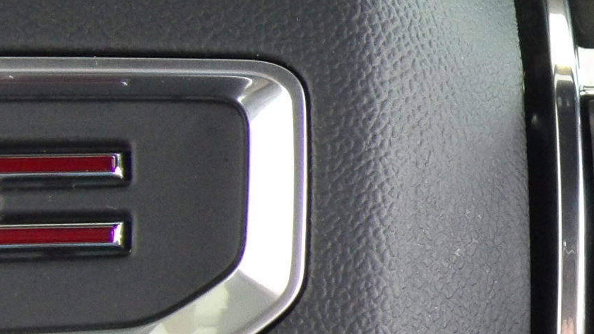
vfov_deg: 9.3
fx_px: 2063
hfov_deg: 15.7
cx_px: 720
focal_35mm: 131
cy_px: 219
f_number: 3.7
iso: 517
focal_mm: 7
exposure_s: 1/20
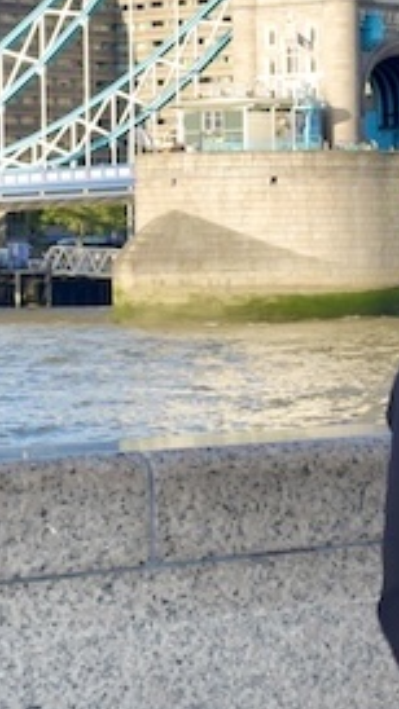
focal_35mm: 165
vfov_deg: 13.0
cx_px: 580
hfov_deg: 7.2
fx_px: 3105
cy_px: 272
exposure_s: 1/200
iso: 100
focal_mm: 24
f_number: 8
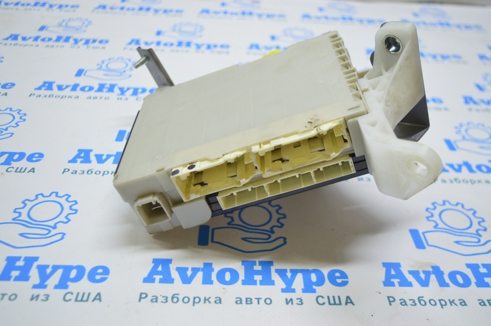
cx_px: 246
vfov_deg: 36.8
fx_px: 491
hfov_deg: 53.2
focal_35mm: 36
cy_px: 163
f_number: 4
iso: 400
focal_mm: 24
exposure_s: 1/50
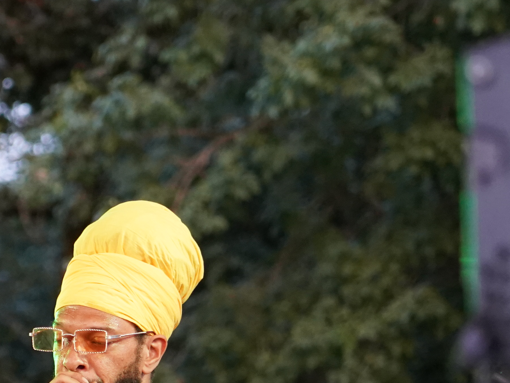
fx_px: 4965
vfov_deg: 4.4
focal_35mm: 337
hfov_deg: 5.9
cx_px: 59
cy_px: 327
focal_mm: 105
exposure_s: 1/160
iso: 3200
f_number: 4
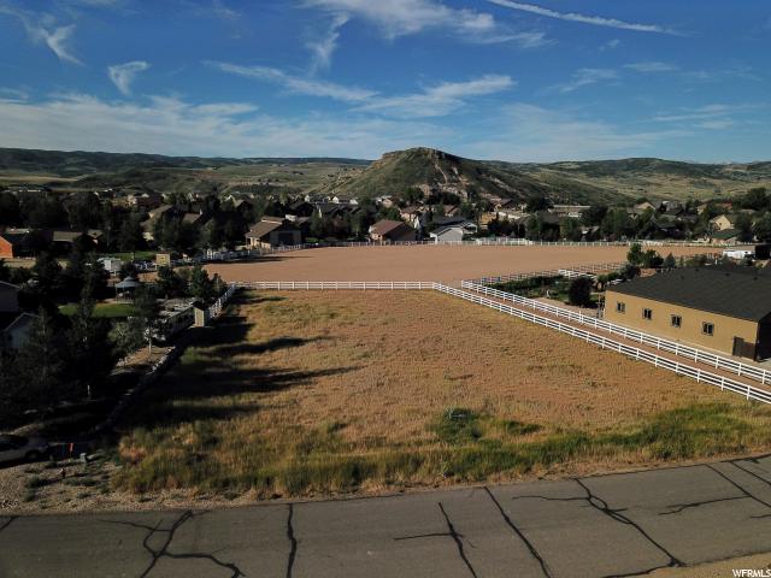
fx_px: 579
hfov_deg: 67.3
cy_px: 289
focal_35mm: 26
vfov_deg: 53.1
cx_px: 386
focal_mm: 4.73
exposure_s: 1/4115
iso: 100
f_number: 2.2
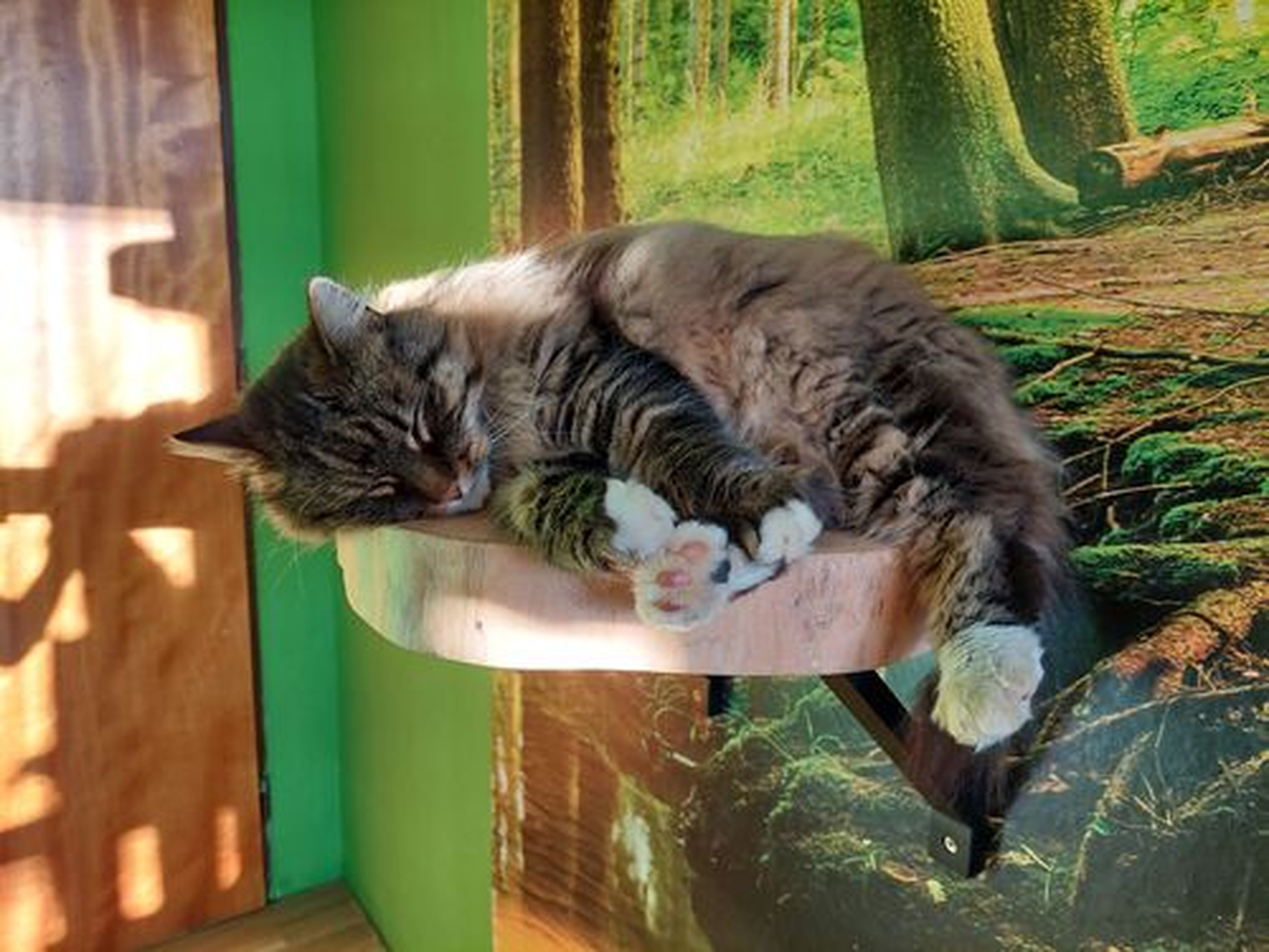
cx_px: 634
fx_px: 880
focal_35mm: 24
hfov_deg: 71.6
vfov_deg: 56.8
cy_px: 476
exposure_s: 1/50
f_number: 1.8
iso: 80
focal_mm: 5.23
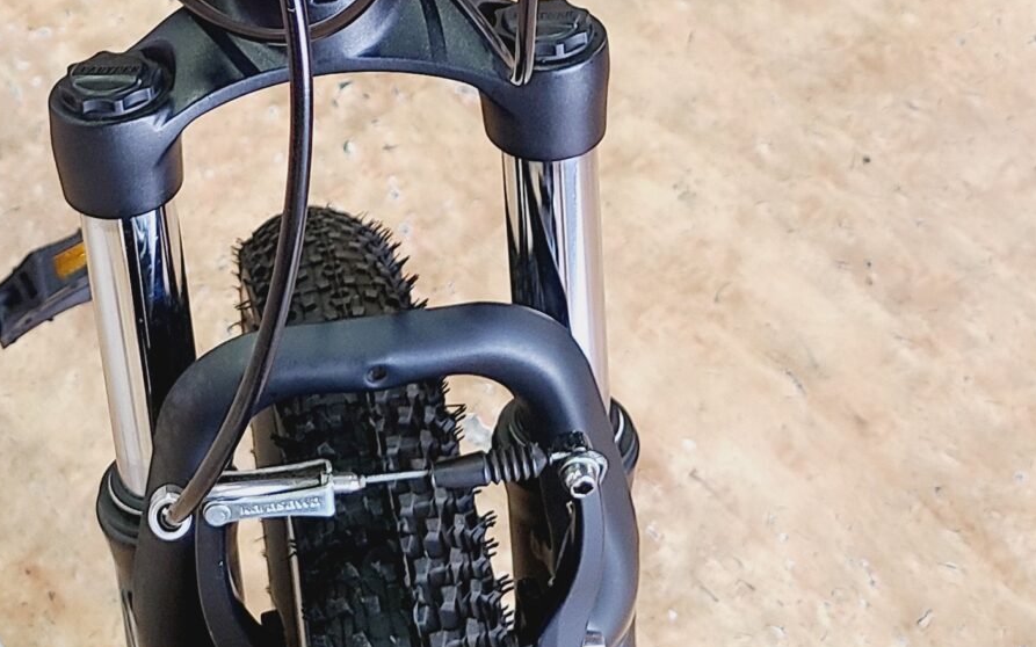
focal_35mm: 79
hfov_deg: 26.0
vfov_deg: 15.3
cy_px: -320
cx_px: 325
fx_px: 2230
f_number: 1.8
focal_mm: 5.4
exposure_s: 1/50
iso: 100
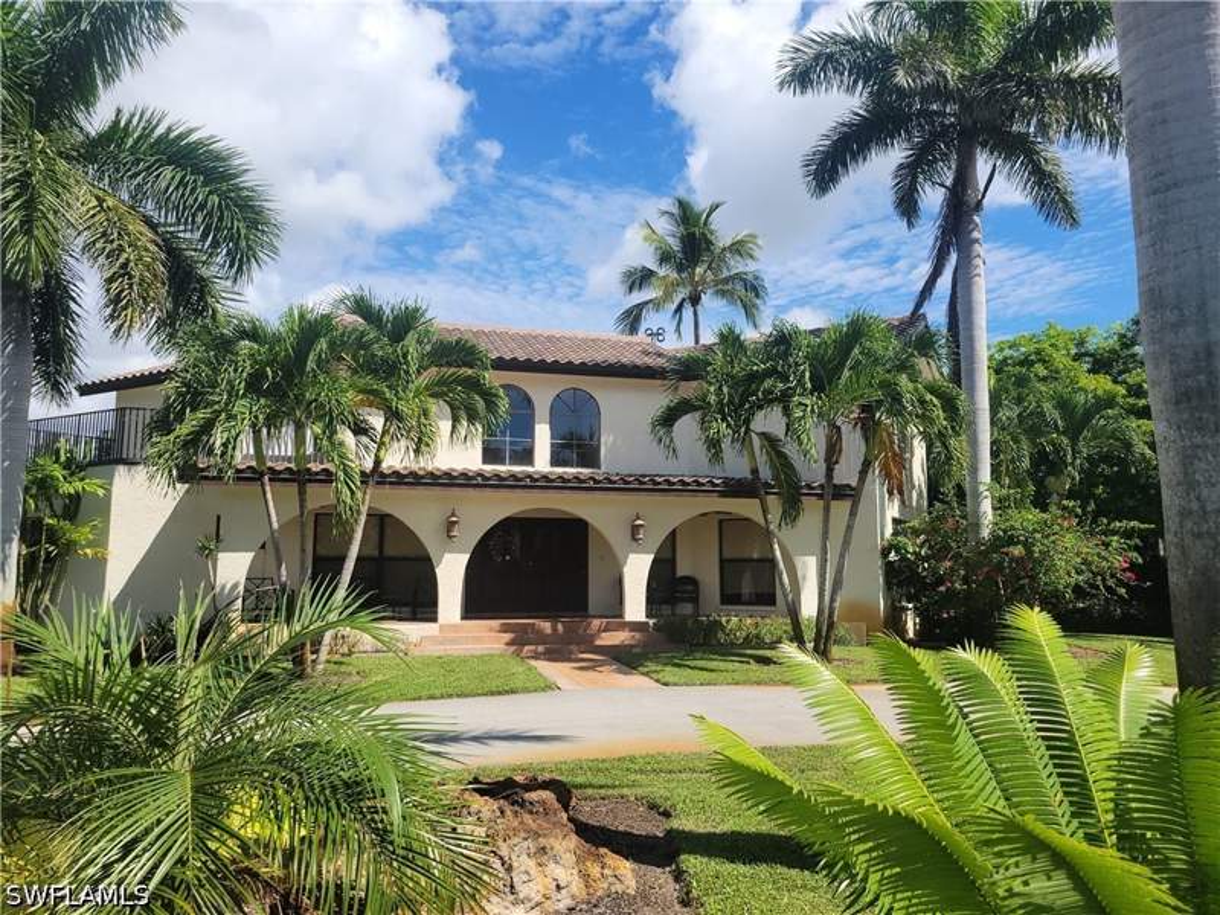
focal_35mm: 26
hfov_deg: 67.3
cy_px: 458
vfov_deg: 53.1
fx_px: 916
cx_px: 610
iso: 40
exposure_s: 1/2531
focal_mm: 5.4
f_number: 1.8
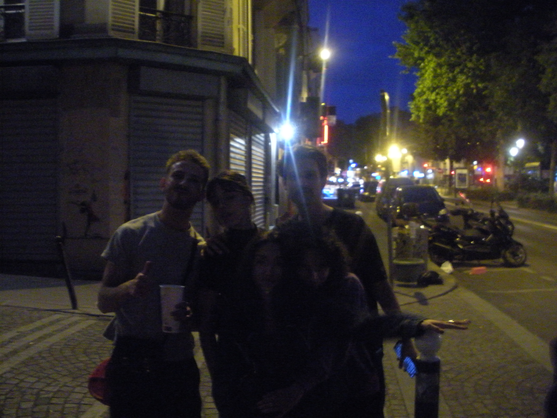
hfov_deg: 51.4
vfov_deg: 39.7
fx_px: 579
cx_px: 278
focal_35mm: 36
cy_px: 209
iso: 800
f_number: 3.5
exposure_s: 1/6.3
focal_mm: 6.3
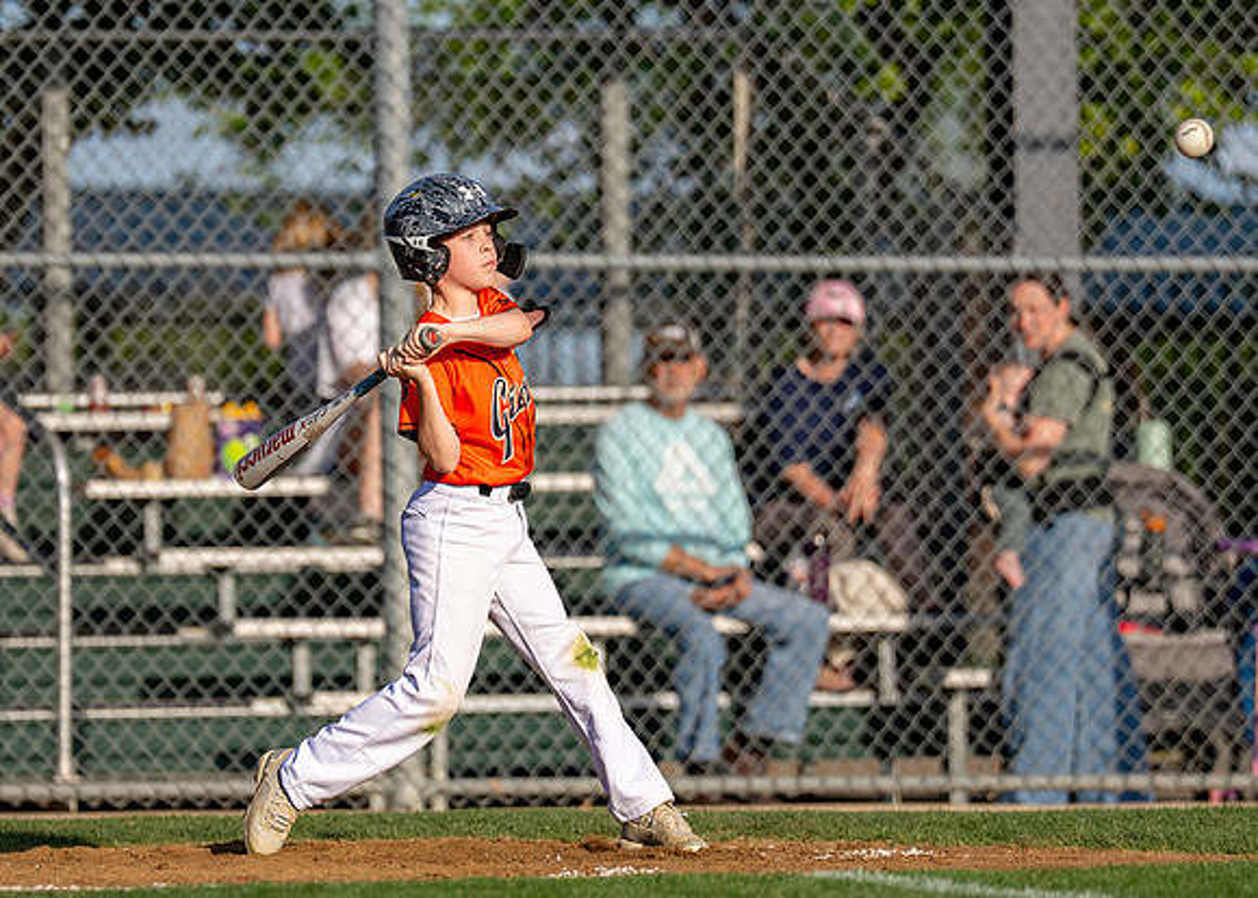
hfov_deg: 5.3
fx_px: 13696
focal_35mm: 383
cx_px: 423
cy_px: 390
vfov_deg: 3.8
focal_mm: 200
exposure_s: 1/3200
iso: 160
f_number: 2.8
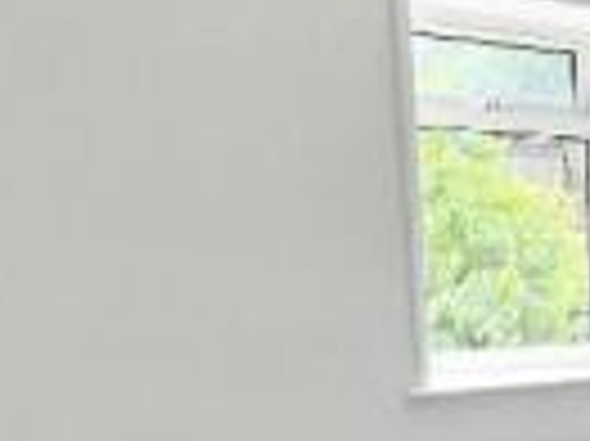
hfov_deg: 25.8
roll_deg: -0.4
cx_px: 858
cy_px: 425
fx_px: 988
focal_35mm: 58
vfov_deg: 24.2
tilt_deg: -8.1
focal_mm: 1.57
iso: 64
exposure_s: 1/99
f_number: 1.8
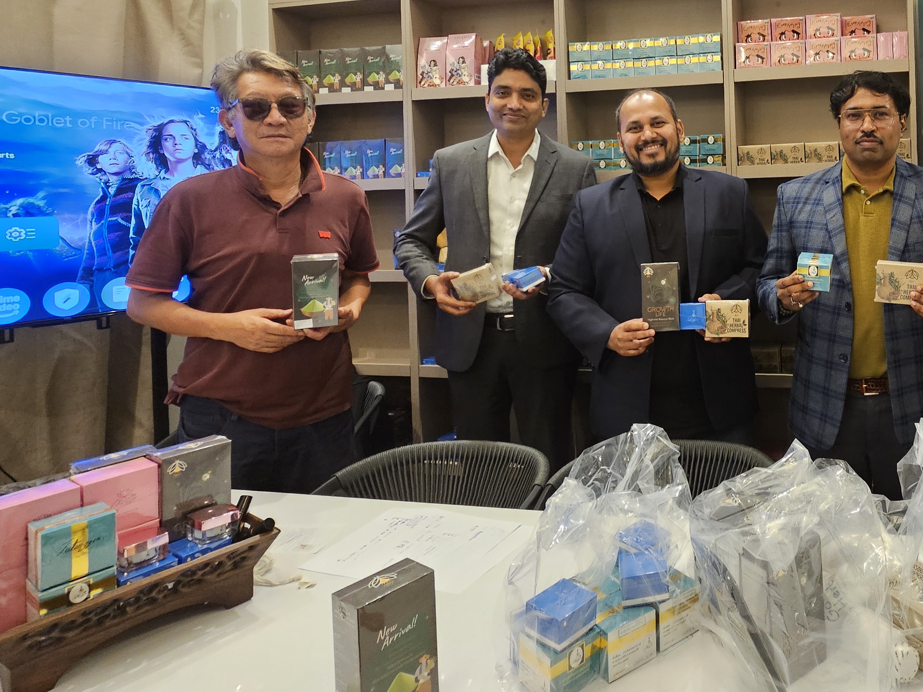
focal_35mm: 23
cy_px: 191
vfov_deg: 56.6
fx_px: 613
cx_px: 754
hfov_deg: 66.3
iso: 500
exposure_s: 1/33.3
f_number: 2.2
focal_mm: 2.2
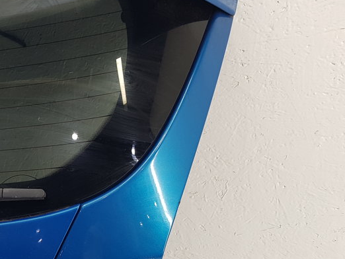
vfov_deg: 27.5
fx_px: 509
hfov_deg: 35.2
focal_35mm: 51
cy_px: 234
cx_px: 32
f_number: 1.7
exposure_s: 1/50
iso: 50
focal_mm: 4.2
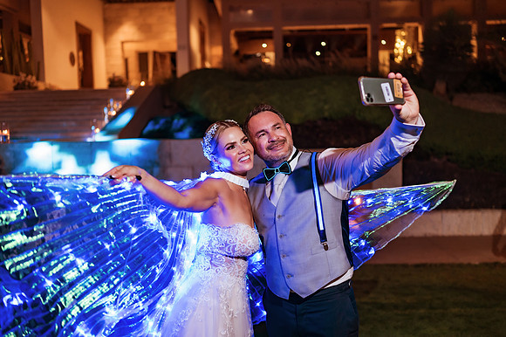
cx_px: 253
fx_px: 492
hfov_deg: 54.5
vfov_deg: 37.8
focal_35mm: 35
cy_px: 168
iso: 1600
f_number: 1.8
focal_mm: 35
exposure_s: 1/100
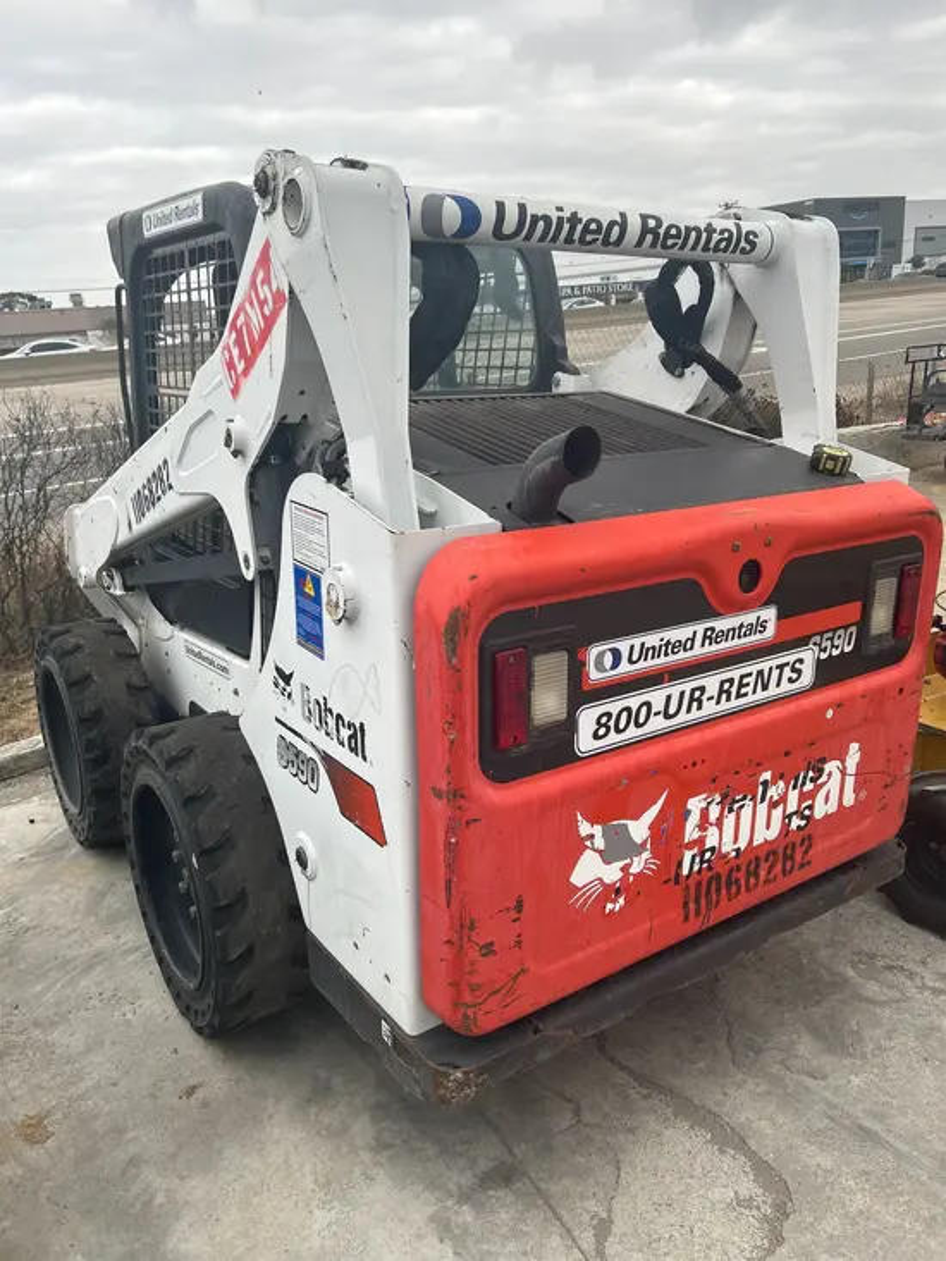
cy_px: 630
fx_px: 947
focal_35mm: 26
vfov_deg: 67.3
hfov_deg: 53.1
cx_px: 473
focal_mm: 5.7
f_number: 1.5
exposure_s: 1/797
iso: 50
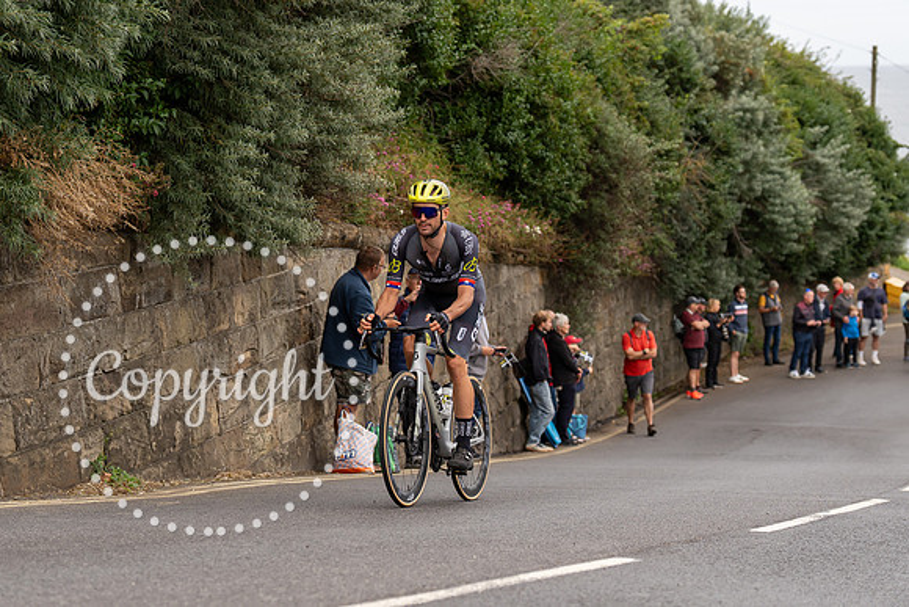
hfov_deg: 23.4
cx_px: 439
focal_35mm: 87
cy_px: 280
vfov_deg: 15.7
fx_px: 2195
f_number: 3.5
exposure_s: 1/1000
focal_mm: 70
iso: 320
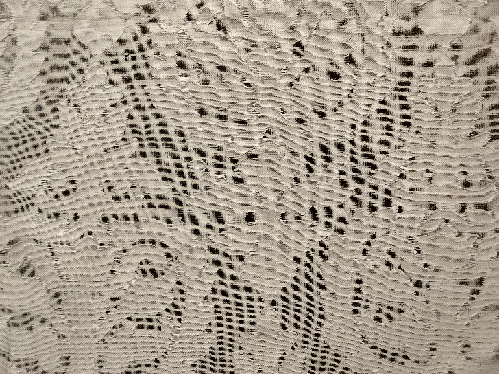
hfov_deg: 67.3
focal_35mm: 26
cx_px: 250
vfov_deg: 53.1
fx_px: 375
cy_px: 187
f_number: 2
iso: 80
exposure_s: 1/100
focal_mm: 2.78
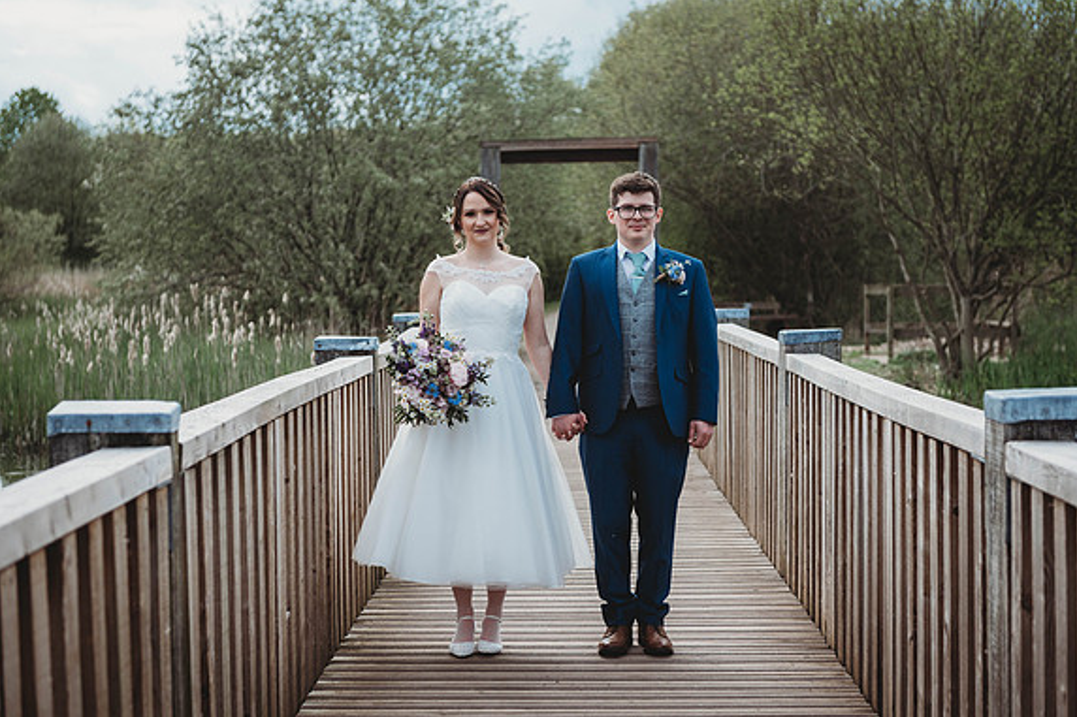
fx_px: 2123
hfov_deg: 28.5
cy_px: 362
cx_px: 540
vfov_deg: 19.2
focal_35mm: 71
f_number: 3.5
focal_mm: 70
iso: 200
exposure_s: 1/800
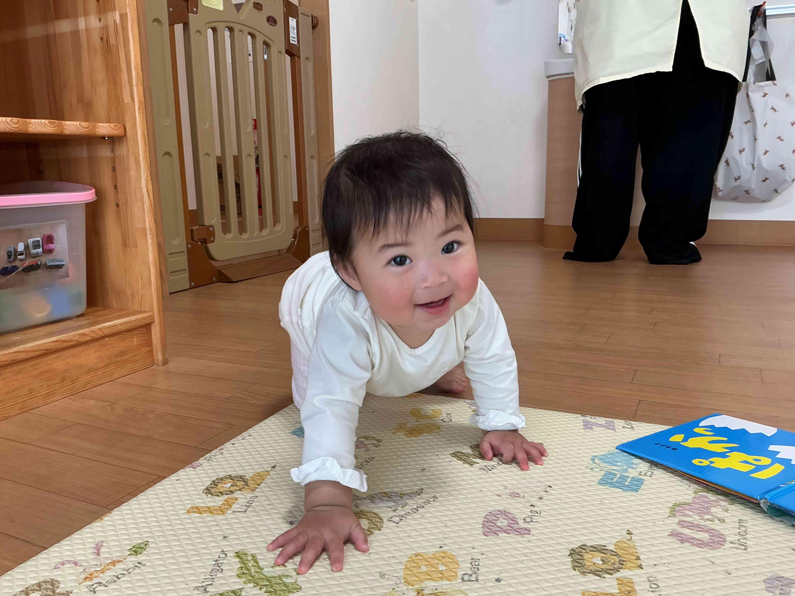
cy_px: 298
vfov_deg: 48.2
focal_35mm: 29
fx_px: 666
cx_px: 398
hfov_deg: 61.7
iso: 32
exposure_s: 1/60
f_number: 1.8
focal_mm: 3
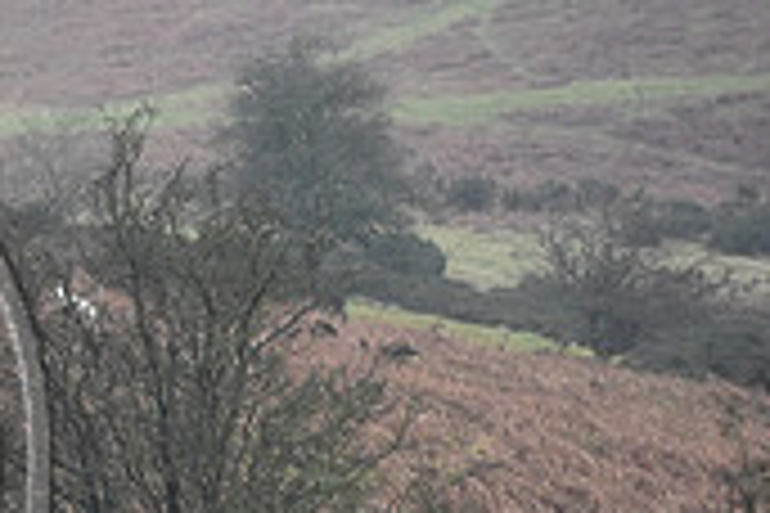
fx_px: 14501
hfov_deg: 3.0
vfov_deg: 2.0
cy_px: 400
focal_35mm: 678
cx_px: -464
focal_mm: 200
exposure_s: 1/800
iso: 3200
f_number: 6.3
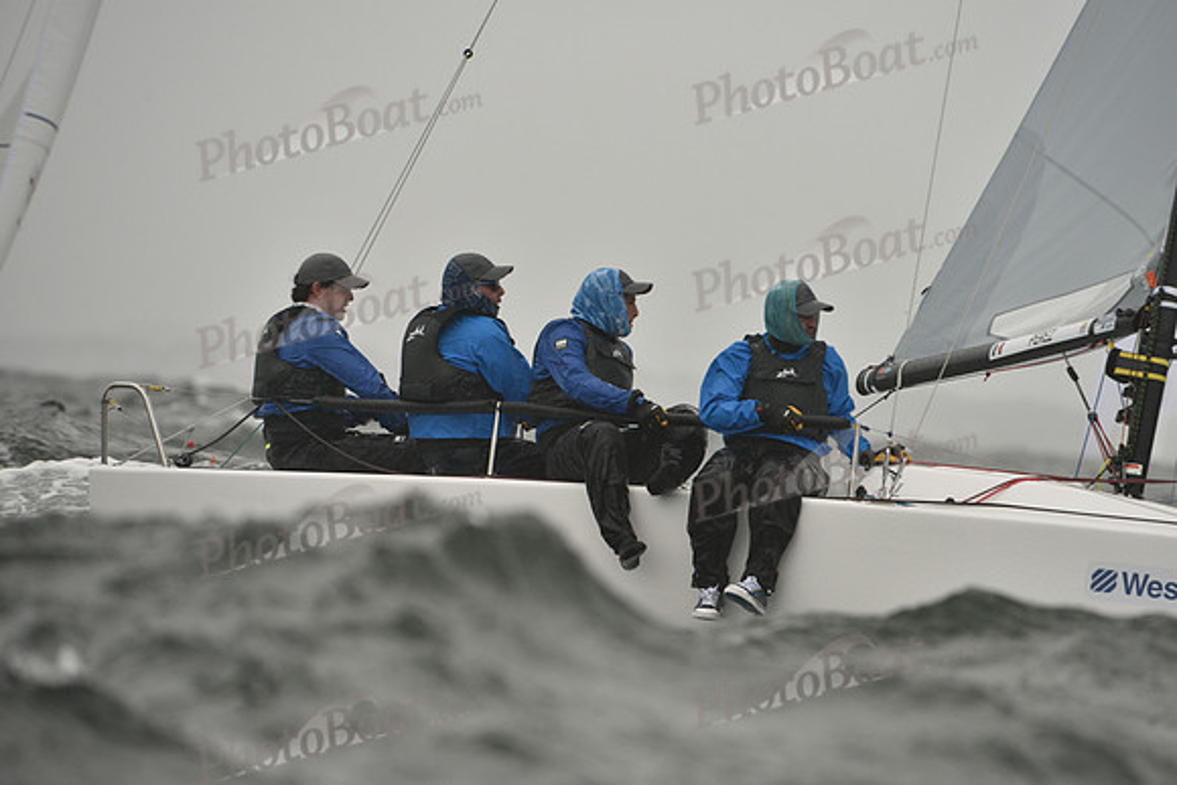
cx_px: 588
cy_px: 392
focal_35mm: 380
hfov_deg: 5.4
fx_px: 12426
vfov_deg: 3.6
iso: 400
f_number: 6.3
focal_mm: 380
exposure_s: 1/1000
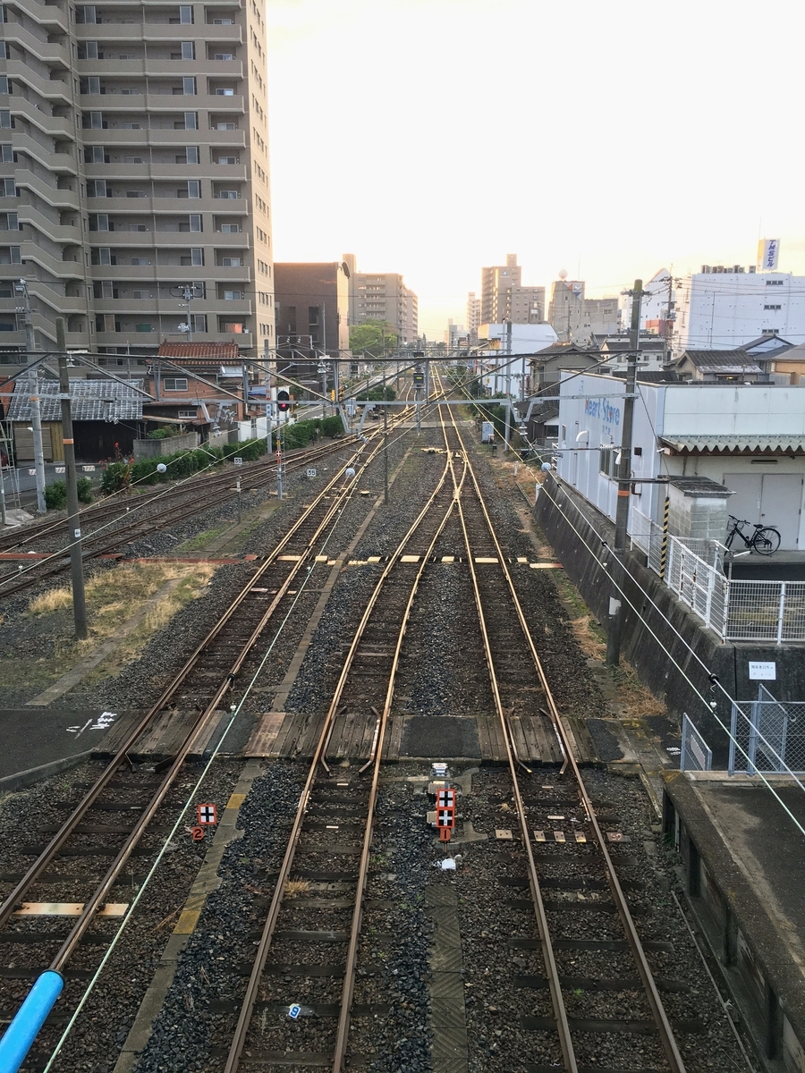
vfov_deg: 61.7
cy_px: 536
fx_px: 899
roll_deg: +0.1
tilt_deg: -11.7
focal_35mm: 29
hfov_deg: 48.2
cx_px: 402
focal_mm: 4.15
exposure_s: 1/40
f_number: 2.2
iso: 25
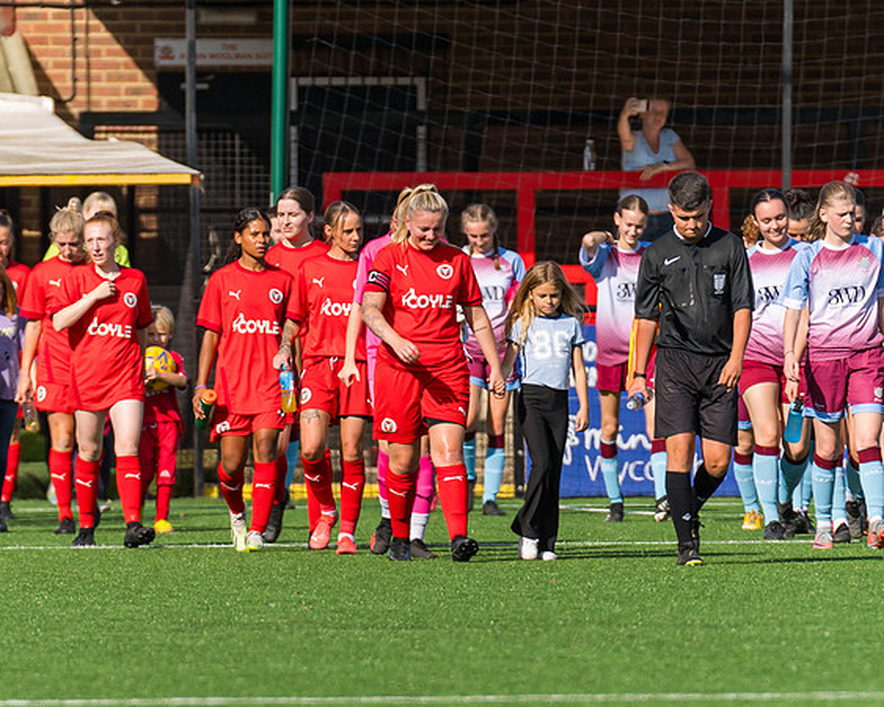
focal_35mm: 730
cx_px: 370
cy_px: 460
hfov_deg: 2.7
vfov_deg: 2.1
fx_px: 19104
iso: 200
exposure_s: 1/2000
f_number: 4
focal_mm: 300
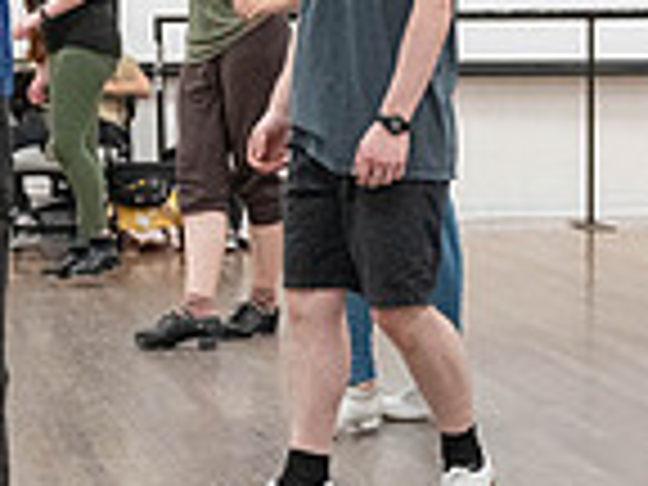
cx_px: 400
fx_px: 2471
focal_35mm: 132
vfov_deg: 11.2
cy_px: 151
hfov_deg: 14.9
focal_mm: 34
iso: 3200
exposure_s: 1/640
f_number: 4
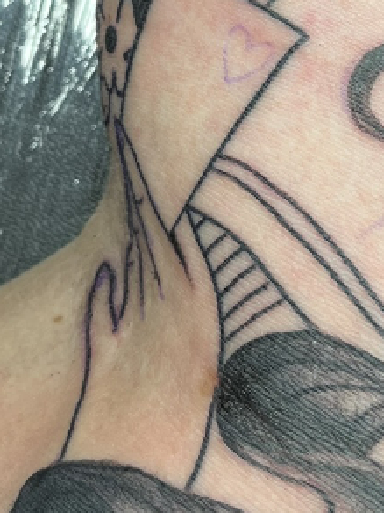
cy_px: -120
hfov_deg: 15.3
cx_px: 389
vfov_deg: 19.3
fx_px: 1405
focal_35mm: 95
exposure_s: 1/100
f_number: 1.6
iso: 50
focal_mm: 5.1
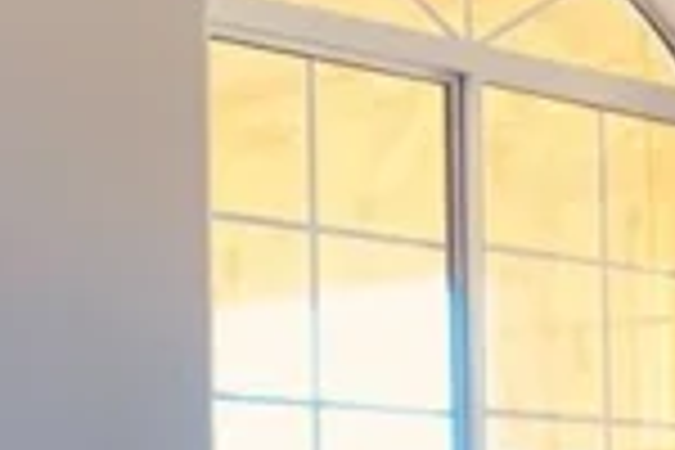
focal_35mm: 135
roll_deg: +0.3
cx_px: 1172
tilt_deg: -2.6
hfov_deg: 13.7
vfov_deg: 9.8
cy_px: 724
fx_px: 2531
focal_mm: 4.25
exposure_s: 1/118
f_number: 1.8
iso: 125
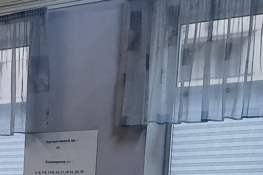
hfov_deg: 18.9
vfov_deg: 12.4
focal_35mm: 100
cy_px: 322
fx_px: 730
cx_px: -79
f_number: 2
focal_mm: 4.6
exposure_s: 1/50
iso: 160
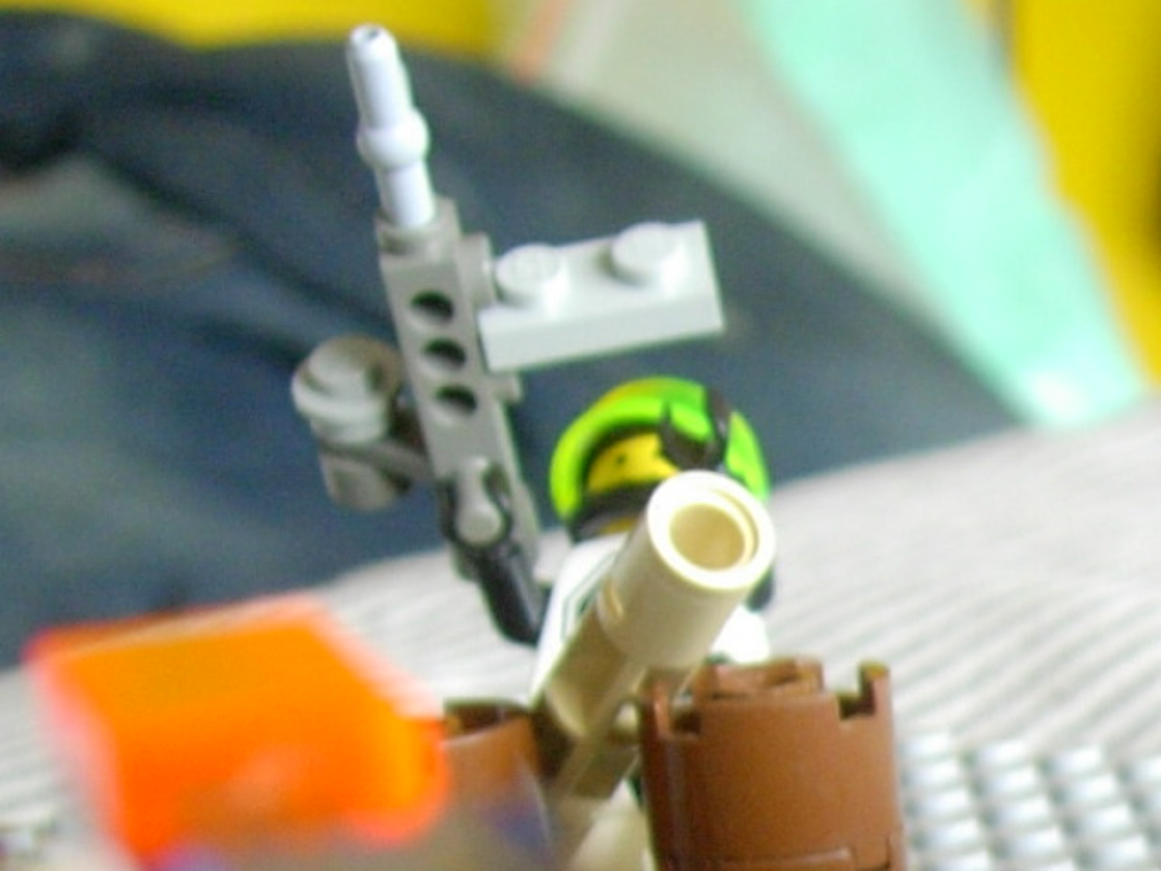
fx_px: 1274
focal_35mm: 38
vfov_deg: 37.7
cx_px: 580
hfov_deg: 49.0
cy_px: 436
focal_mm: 7.8
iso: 141
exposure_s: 1/32
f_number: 2.8
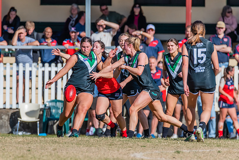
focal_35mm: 825
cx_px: 114
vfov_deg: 1.7
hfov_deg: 2.5
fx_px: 5476
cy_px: 88
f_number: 10
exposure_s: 1/1600
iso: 800
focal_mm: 600
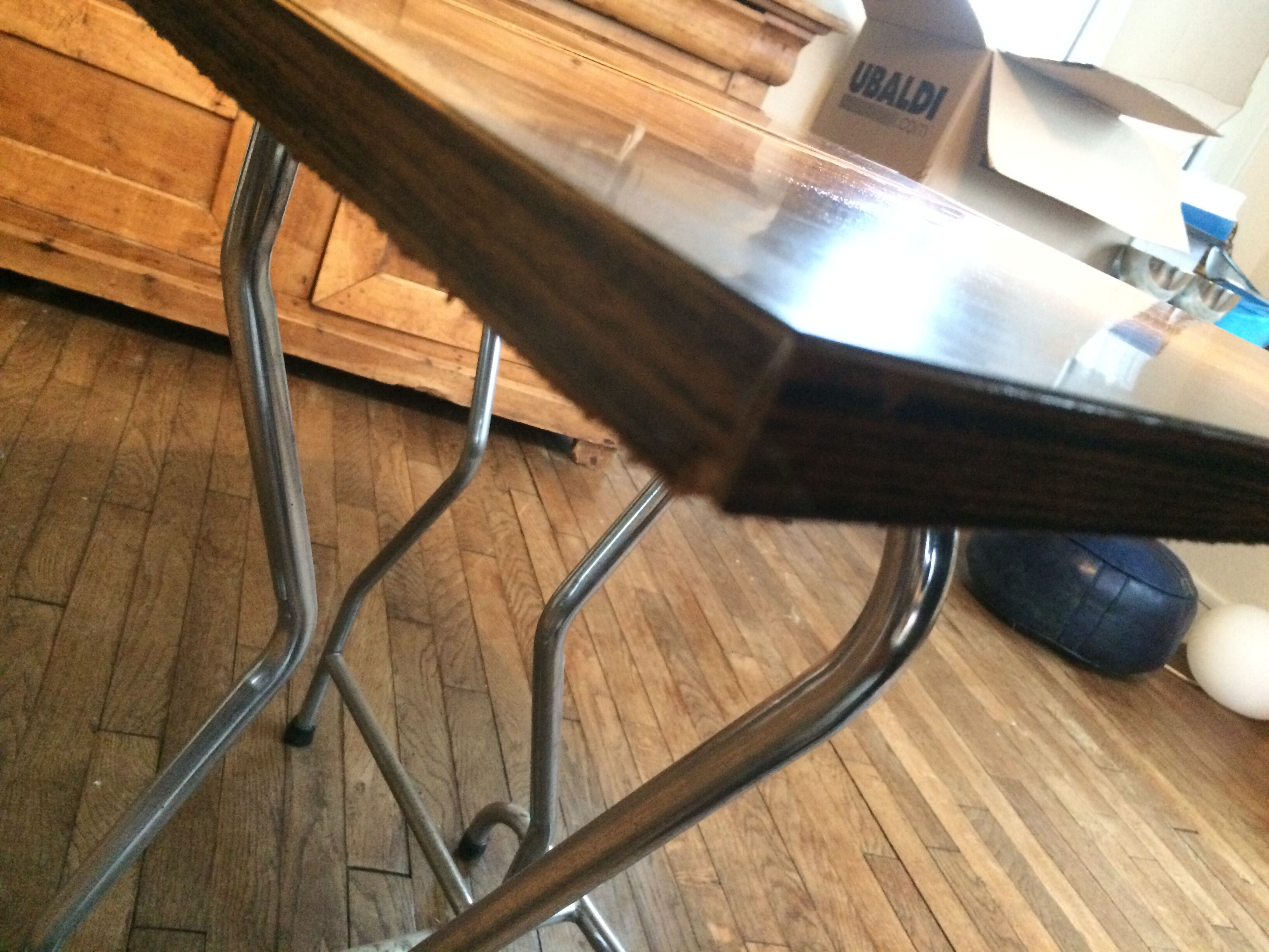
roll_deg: -25.6
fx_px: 1063
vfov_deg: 48.2
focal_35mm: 29
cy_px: 476
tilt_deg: -21.9
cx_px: 634
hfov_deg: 61.7
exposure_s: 1/17
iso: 400
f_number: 2.2
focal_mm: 4.15
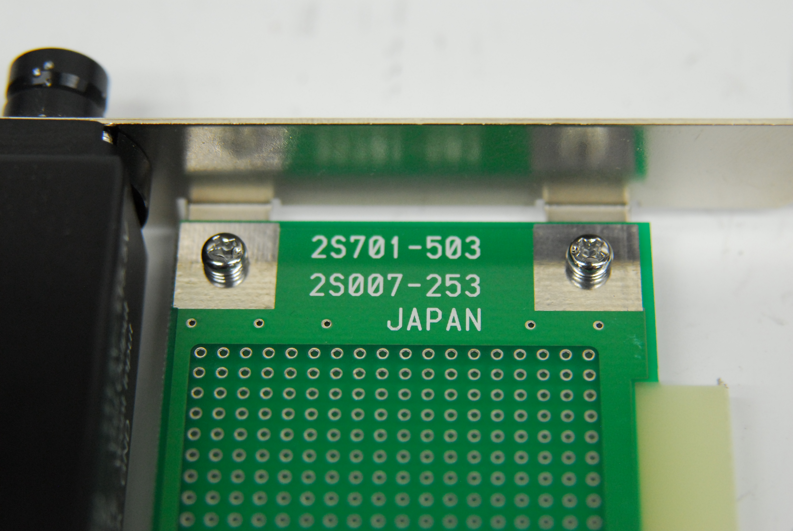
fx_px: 2316
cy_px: 266
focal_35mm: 105
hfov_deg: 19.4
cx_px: 396
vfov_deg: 13.1
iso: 800
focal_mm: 70
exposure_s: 1/100
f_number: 4
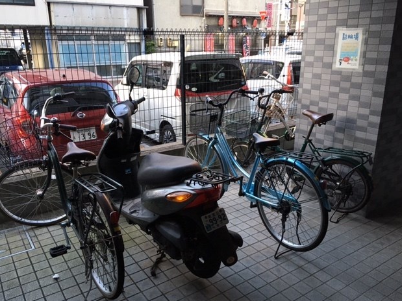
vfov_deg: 46.8
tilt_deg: -18.1
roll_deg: -1.9
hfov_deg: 60.0
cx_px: 207
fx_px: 348
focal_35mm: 30
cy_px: 155
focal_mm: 4.15
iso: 40
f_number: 2.2
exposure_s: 1/30
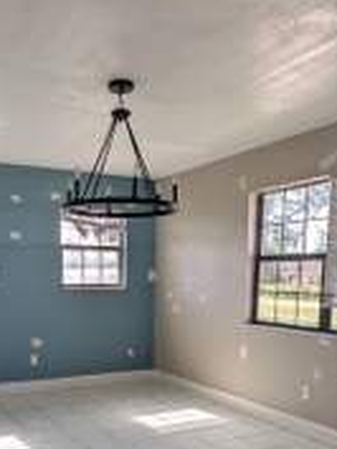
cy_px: 348
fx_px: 493
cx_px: 111
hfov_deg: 37.3
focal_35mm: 38
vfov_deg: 46.8
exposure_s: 1/351
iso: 54
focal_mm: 1.83
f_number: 2.2
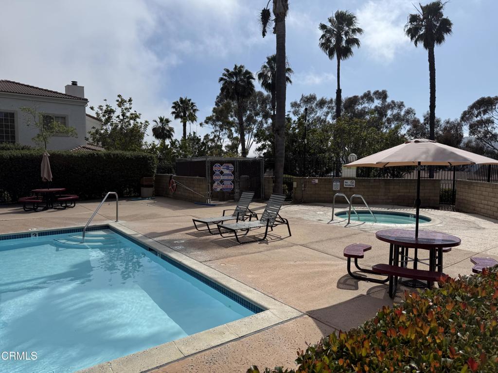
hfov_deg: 71.6
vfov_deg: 56.8
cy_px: 186
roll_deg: -0.4
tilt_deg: -4.5
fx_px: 345
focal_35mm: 24
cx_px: 249
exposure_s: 1/14286
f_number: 1.78
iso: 80
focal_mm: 6.76
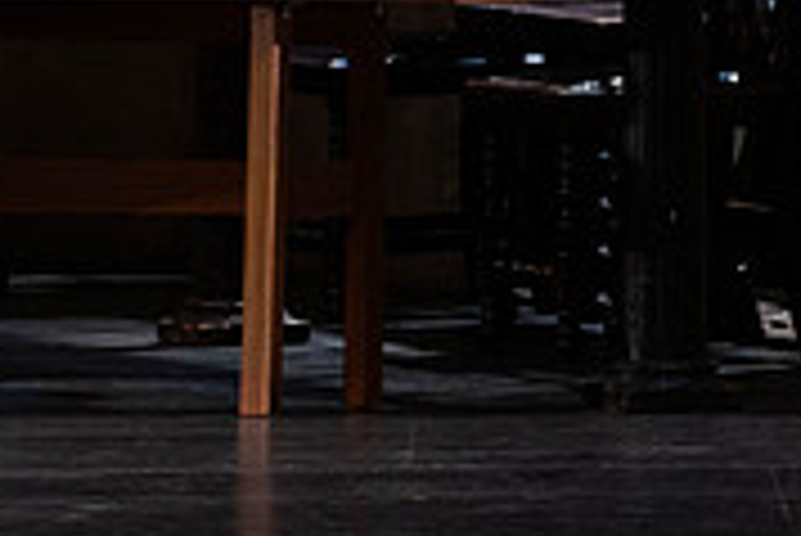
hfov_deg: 3.2
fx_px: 14474
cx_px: 1022
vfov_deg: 2.1
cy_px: -282
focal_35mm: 650
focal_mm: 200
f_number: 8
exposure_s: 1/250
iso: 3200
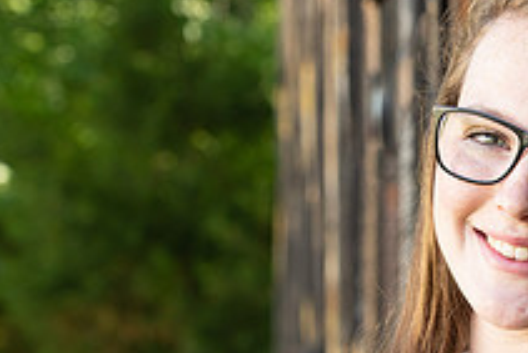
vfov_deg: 6.7
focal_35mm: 206
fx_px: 3023
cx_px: 483
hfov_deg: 9.9
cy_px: 307
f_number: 5.6
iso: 400
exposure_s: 1/200
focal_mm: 75
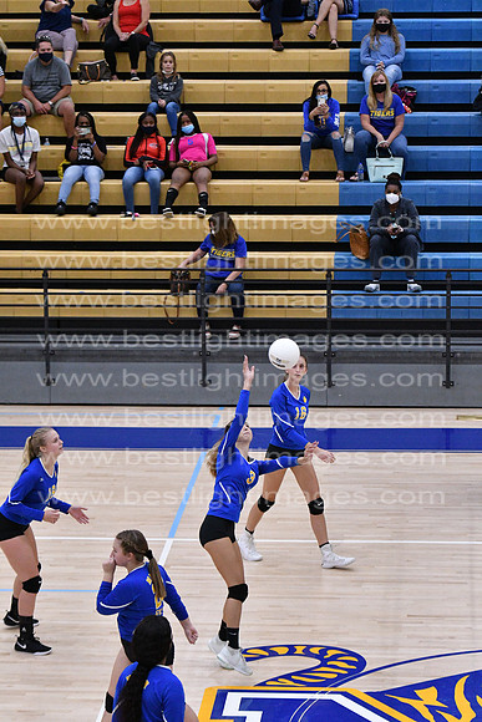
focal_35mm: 135
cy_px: 361
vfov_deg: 15.2
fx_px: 2709
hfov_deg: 10.2
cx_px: 241
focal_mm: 90
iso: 6400
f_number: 3.2
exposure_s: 1/1250
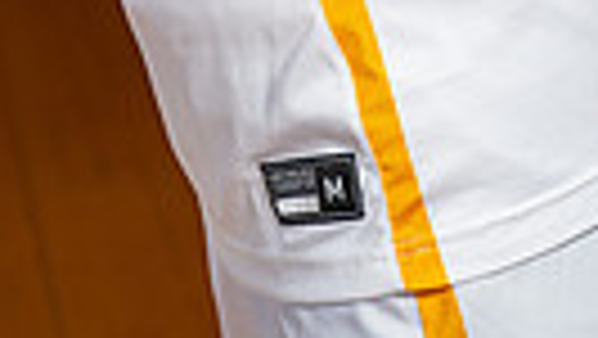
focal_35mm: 212
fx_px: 3364
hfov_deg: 10.1
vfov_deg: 5.5
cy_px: -577
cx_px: 148
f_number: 4
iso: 160
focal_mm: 60
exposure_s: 1/250
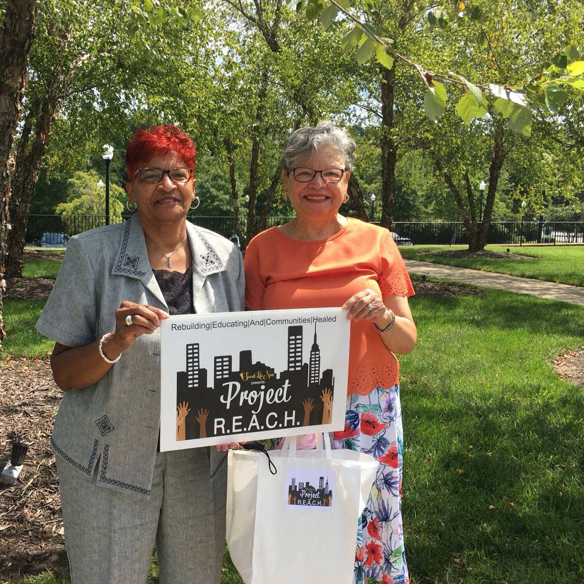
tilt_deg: -7.0
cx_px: 218
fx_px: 668
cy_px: 297
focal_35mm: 35
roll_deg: -1.0
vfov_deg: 47.2
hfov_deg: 46.8
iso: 25
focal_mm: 4.15
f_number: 2.2
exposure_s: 1/777
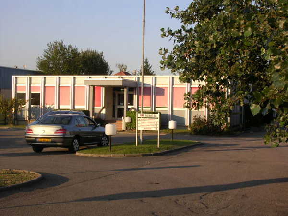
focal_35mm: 60
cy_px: 108
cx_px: 144
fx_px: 499
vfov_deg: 24.4
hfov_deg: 32.2
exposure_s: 1/365
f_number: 3.4
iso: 100
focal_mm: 9.1
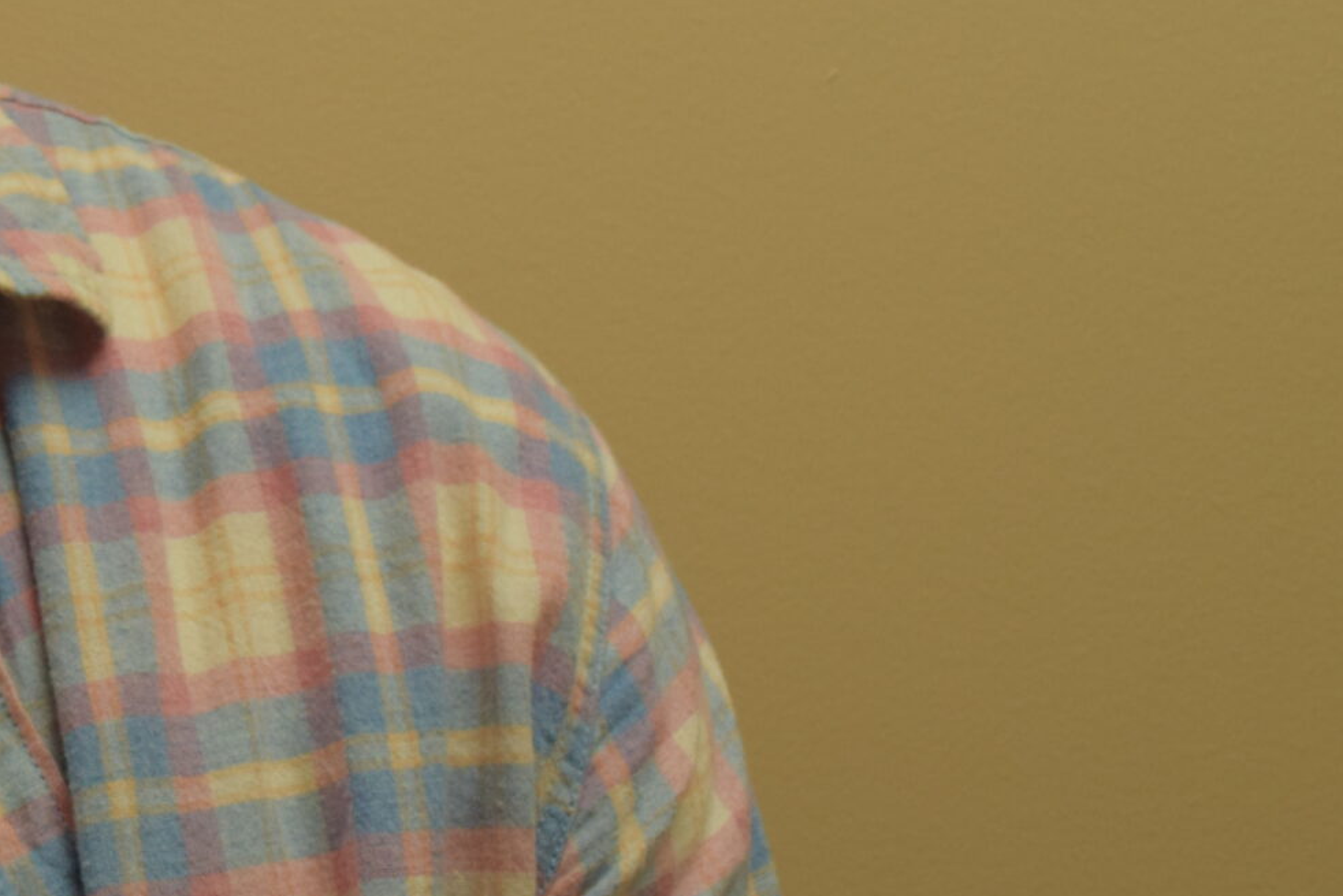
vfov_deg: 15.6
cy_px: -17
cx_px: -373
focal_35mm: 86
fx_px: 3209
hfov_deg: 21.5
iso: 400
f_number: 6.3
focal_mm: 22
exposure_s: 1/160
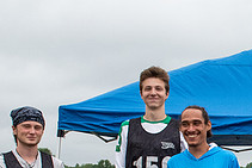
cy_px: 216
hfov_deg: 21.2
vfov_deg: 14.4
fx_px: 637
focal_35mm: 91
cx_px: 282
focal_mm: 18
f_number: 9
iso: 1600
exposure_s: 1/1000
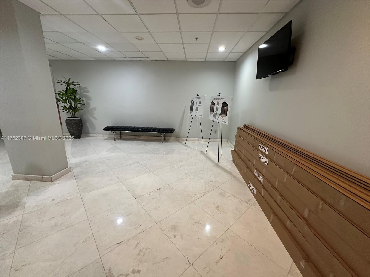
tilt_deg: -11.5
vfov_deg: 85.7
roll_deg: -0.9
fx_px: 150
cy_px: 138
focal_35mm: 14
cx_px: 185
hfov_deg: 102.1
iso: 250
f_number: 2.2
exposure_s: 1/60
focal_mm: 2.22
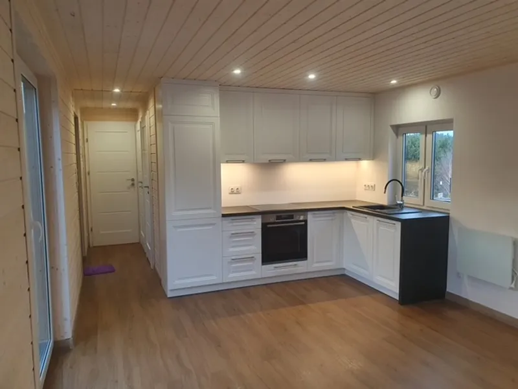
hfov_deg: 67.3
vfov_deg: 53.1
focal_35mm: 26
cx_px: 259
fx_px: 389
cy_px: 194
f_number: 2.4
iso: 160
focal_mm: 4.32
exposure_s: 1/50
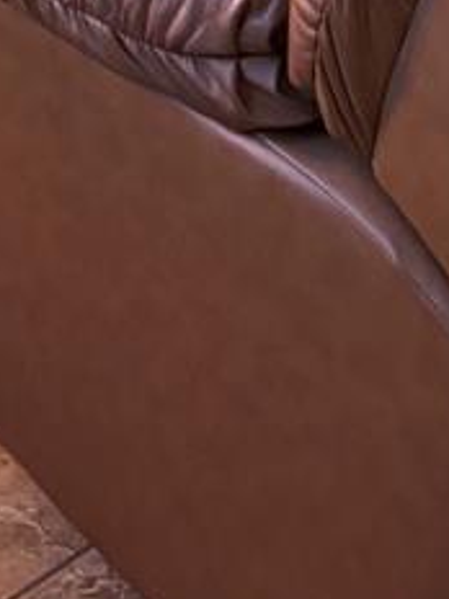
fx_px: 2145
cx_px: 521
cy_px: -671
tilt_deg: -13.2
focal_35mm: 124
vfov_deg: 13.3
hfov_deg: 11.7
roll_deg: +0.7
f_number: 1.78
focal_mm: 6.76
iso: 640
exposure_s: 1/40
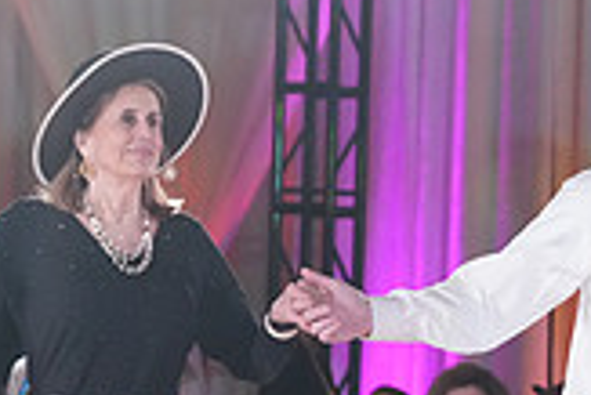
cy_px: 614
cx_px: 334
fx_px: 5439
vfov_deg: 4.1
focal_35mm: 331
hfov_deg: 6.2
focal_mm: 93
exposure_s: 1/400
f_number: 4
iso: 3200
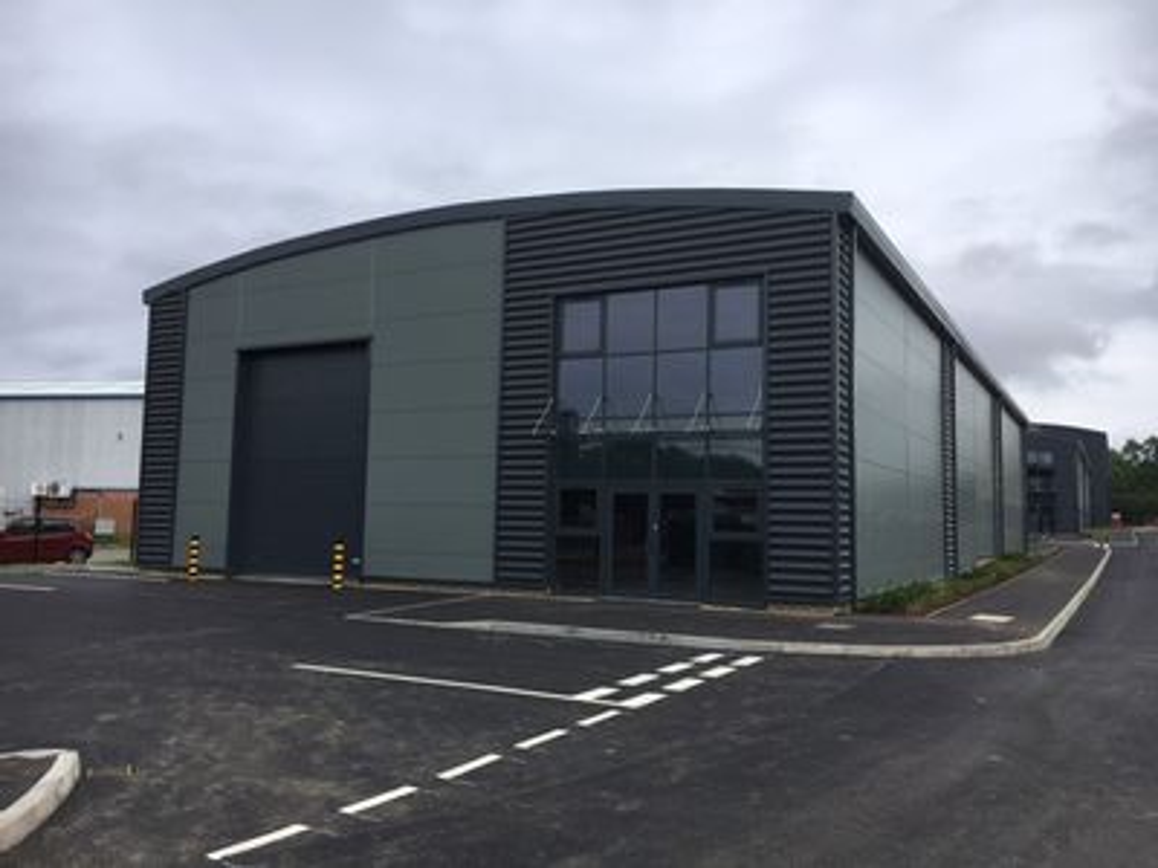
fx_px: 970
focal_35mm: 29
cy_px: 434
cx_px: 579
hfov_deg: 61.7
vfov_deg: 48.2
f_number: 2.2
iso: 25
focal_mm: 4.15
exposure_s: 1/1054
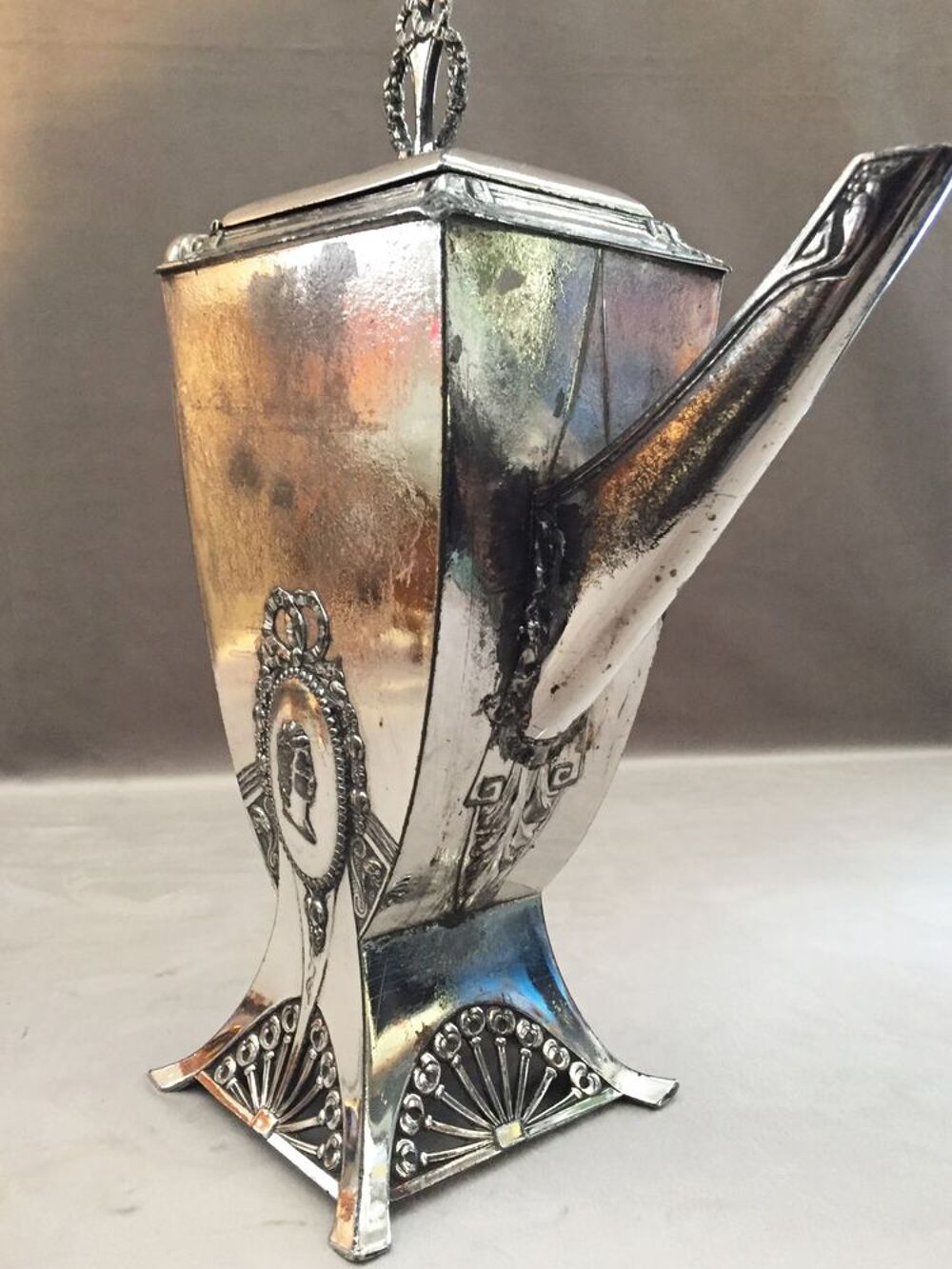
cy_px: 634
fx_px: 1063
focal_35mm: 29
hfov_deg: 48.2
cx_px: 476
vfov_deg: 61.7
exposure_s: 1/20
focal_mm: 4.15
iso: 250
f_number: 2.2
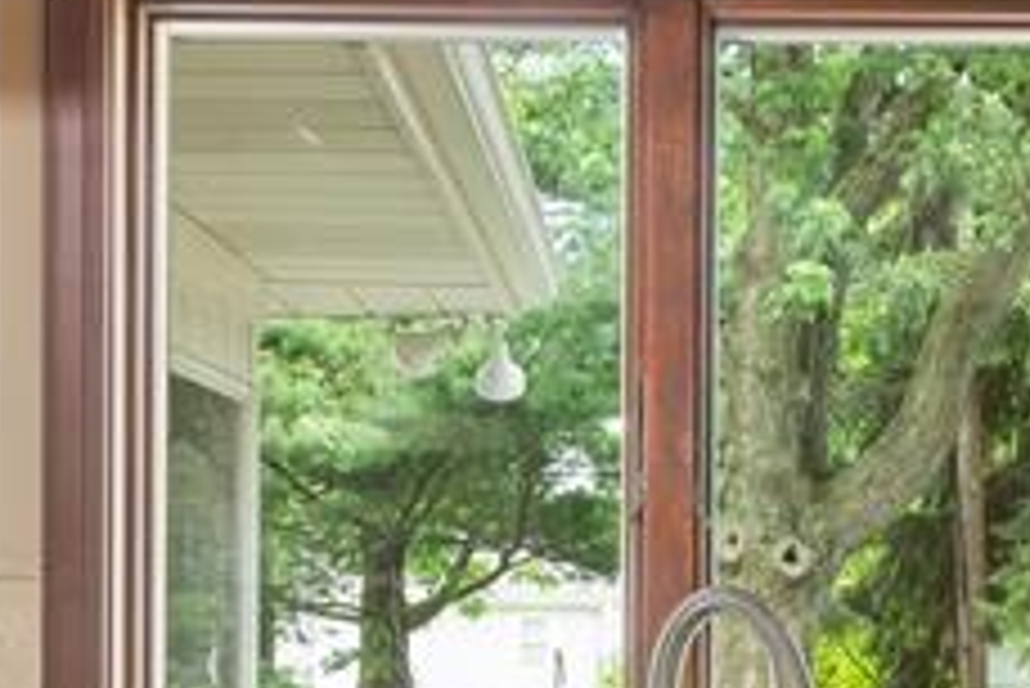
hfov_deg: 26.3
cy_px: 888
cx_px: 756
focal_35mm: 76
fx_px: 2176
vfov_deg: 17.0
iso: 320
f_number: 9
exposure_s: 4
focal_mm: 17
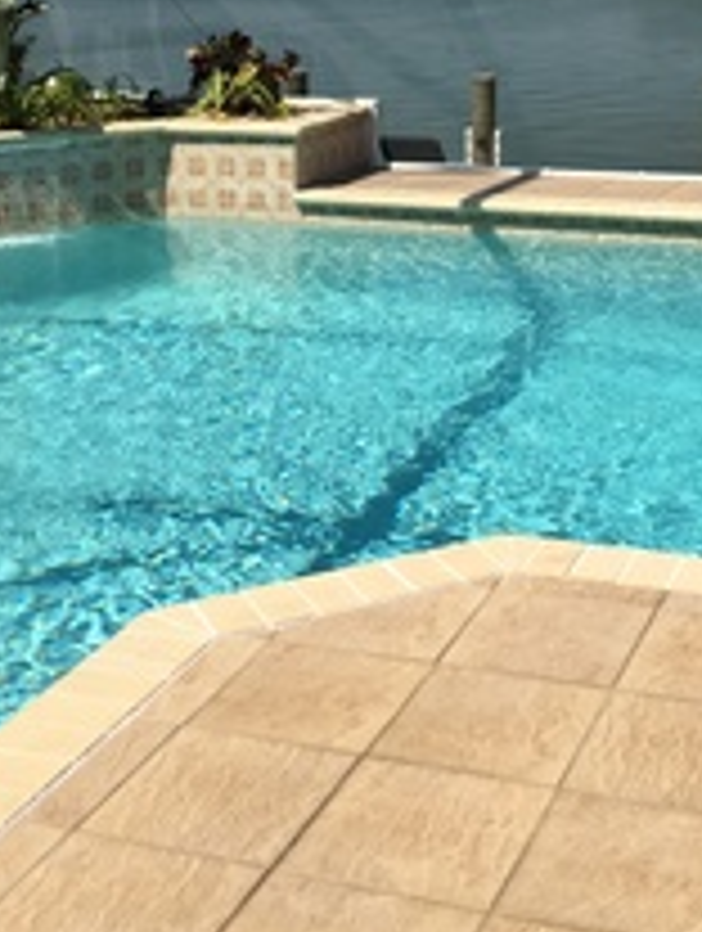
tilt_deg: -4.5
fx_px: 1698
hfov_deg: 23.2
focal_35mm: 63
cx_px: 482
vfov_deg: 28.9
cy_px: 23
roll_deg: -0.1
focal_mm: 4.15
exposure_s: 1/1241
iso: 25
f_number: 2.2
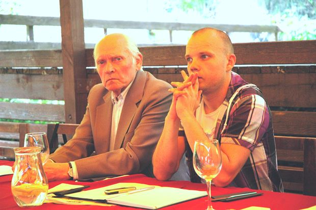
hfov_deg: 19.5
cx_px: 158
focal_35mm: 105
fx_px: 921
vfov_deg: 13.0
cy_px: 105
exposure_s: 1/200
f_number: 4.5
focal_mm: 70
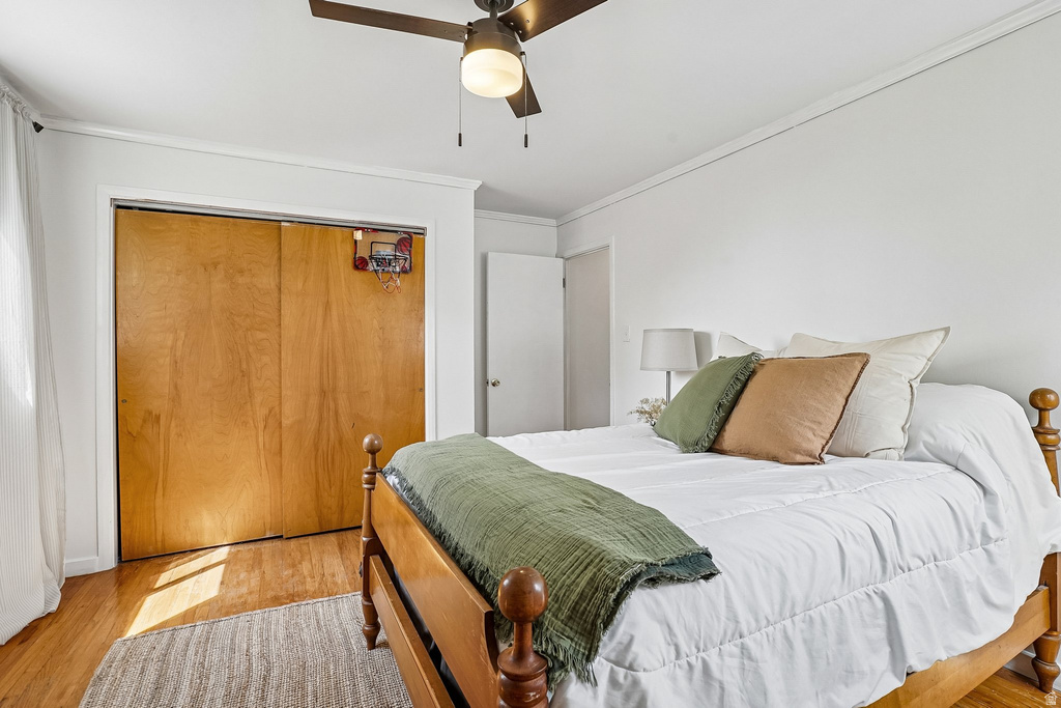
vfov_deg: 73.8
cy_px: 354
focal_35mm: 16
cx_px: 530
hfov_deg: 96.7
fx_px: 472
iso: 400
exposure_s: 1/40
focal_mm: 16
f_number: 8
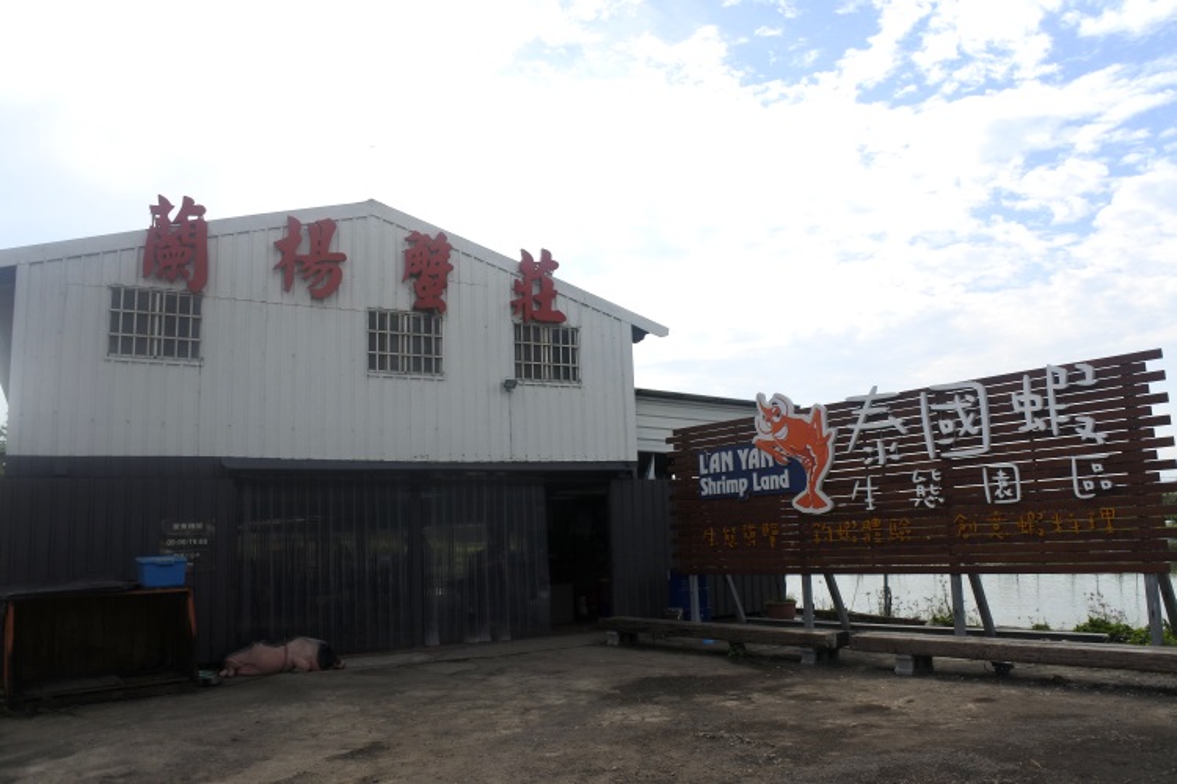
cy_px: 392
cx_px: 588
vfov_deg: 47.9
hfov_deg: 67.4
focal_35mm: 27
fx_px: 883
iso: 160
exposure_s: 1/1250
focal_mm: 10
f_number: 4.5
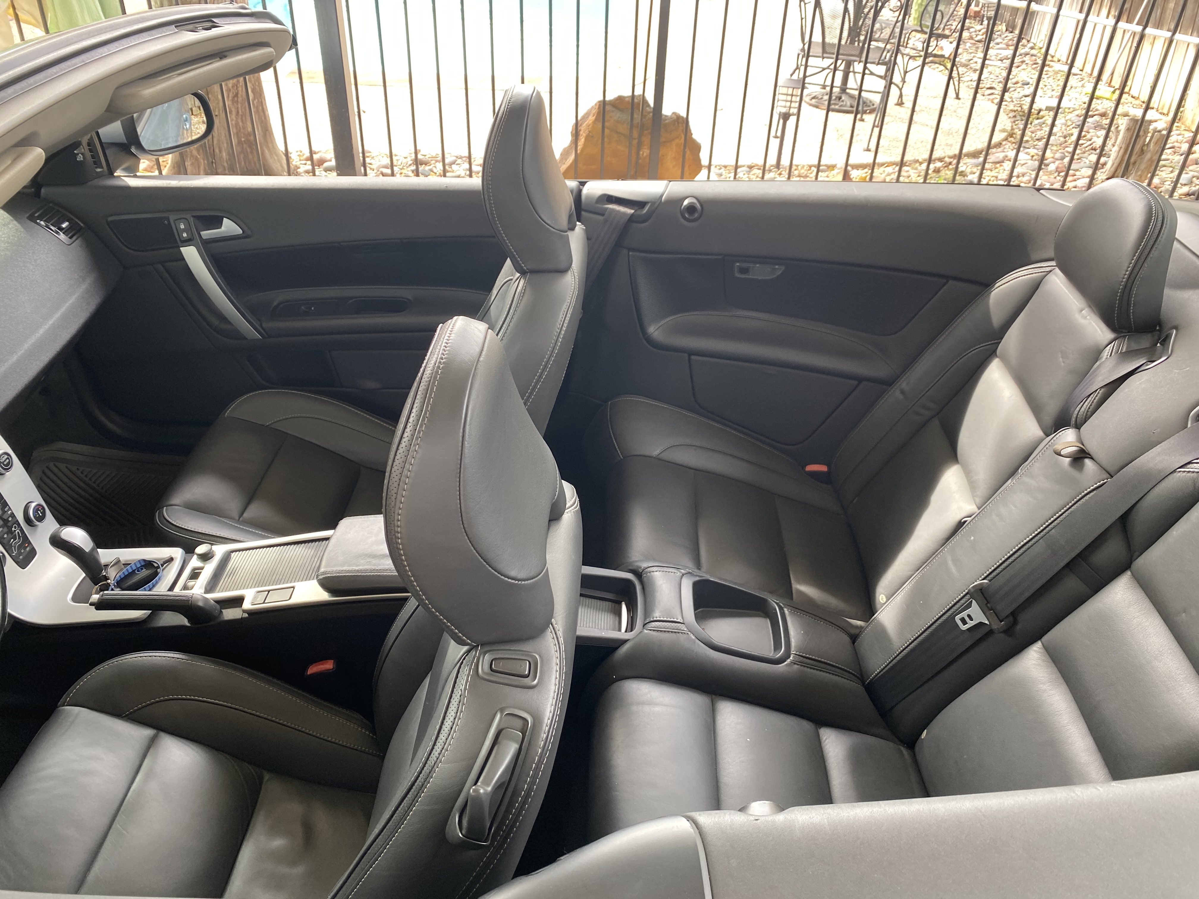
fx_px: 901
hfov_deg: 67.3
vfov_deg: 53.1
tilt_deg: -32.6
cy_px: 450
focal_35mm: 26
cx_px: 600
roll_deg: -2.9
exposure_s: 1/121
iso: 64
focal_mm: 4.25
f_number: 1.8
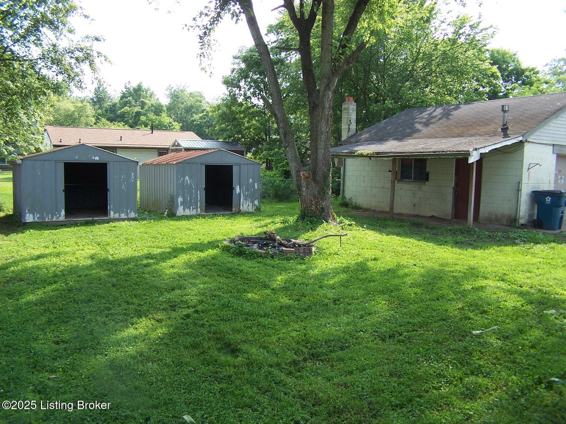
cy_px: 212
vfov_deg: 37.7
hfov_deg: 49.0
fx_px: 621
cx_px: 283
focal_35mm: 38
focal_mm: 6.3
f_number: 2.8
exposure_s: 1/250
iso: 80
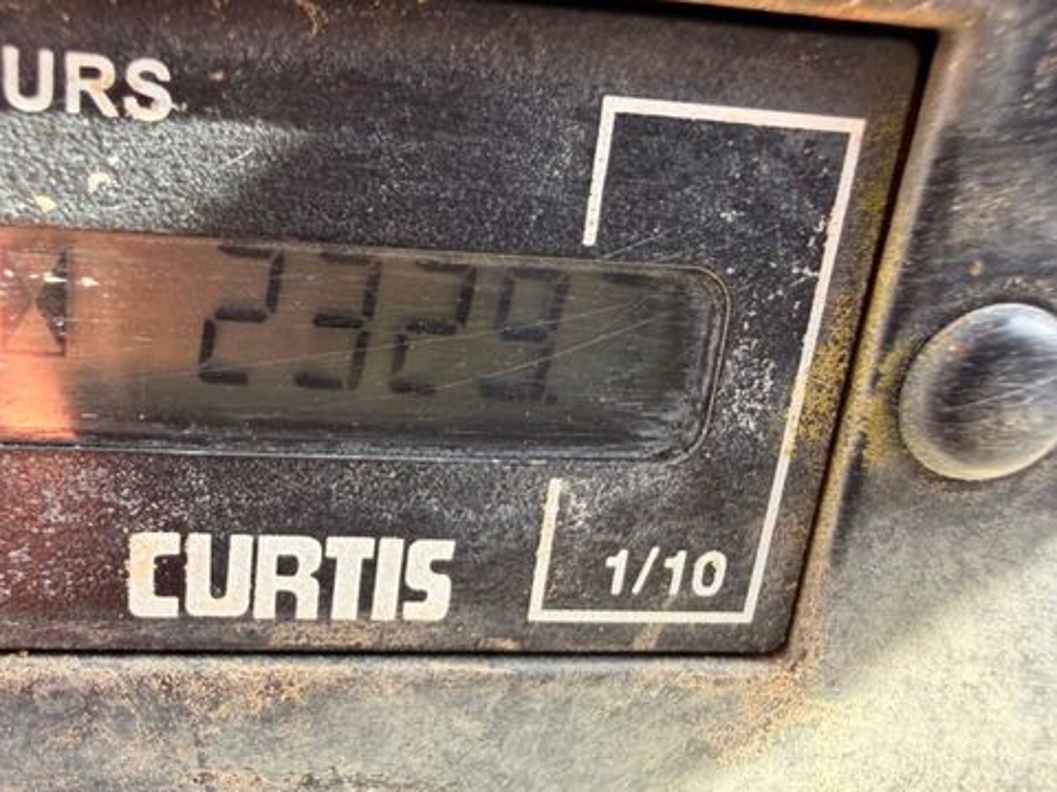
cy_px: 354
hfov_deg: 59.3
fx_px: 916
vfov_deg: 46.7
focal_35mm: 30
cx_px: 407
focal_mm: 2.22
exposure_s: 1/121
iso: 160
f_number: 2.2
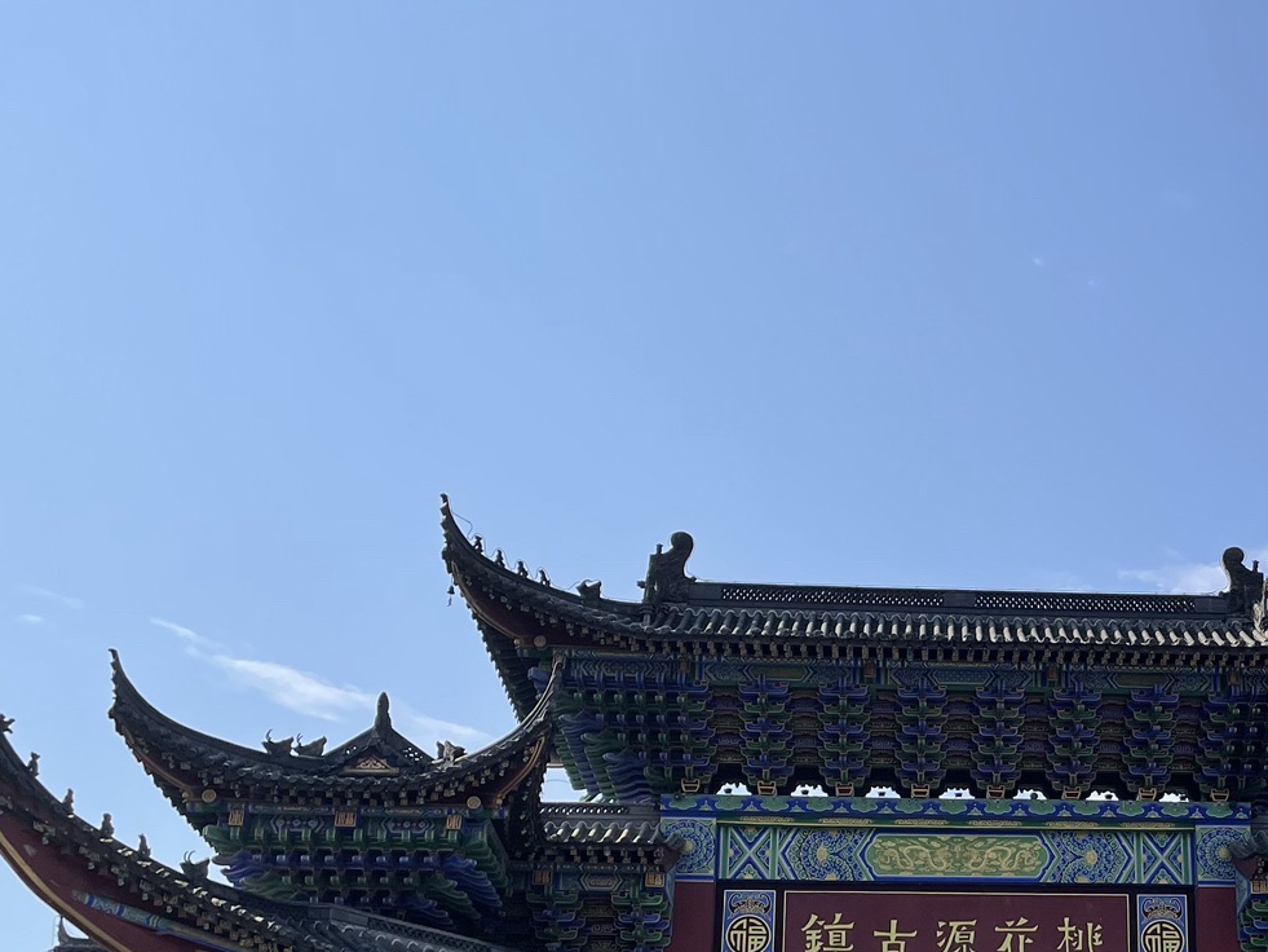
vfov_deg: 26.5
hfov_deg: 34.9
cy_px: 874
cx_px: 1031
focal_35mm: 53
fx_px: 1942
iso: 32
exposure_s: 1/5291
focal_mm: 4.2
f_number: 1.6
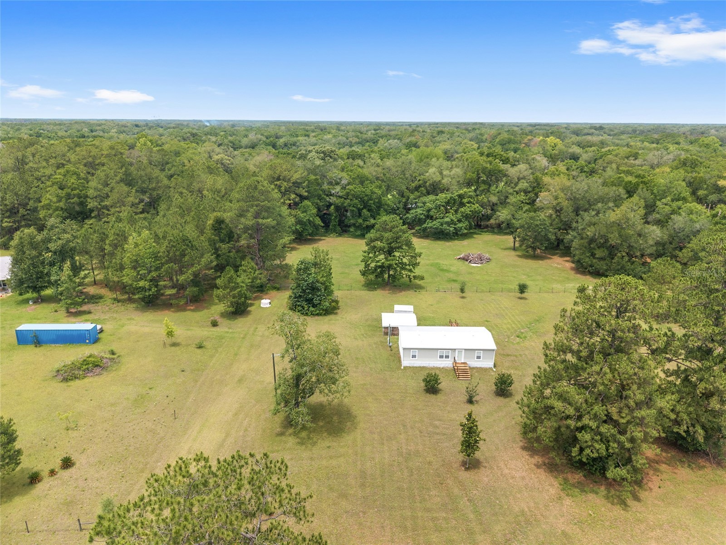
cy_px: 272
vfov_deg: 56.8
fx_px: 503
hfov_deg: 71.6
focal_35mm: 24
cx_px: 363
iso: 230
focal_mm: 8.67
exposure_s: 1/5000
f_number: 1.8
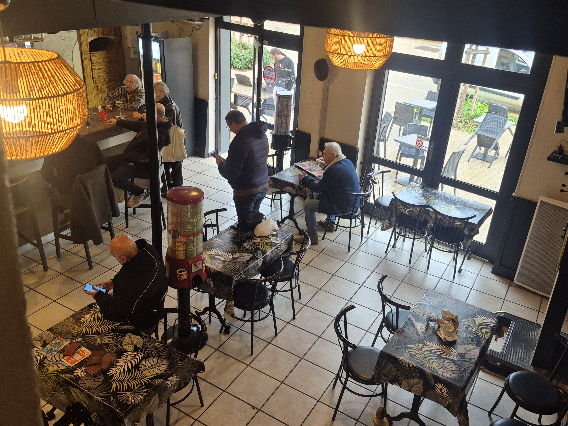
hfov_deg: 60.0
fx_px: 492
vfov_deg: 46.8
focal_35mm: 30
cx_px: 285
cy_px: 197
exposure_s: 1/100
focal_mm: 5.4
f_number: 1.8
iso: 160
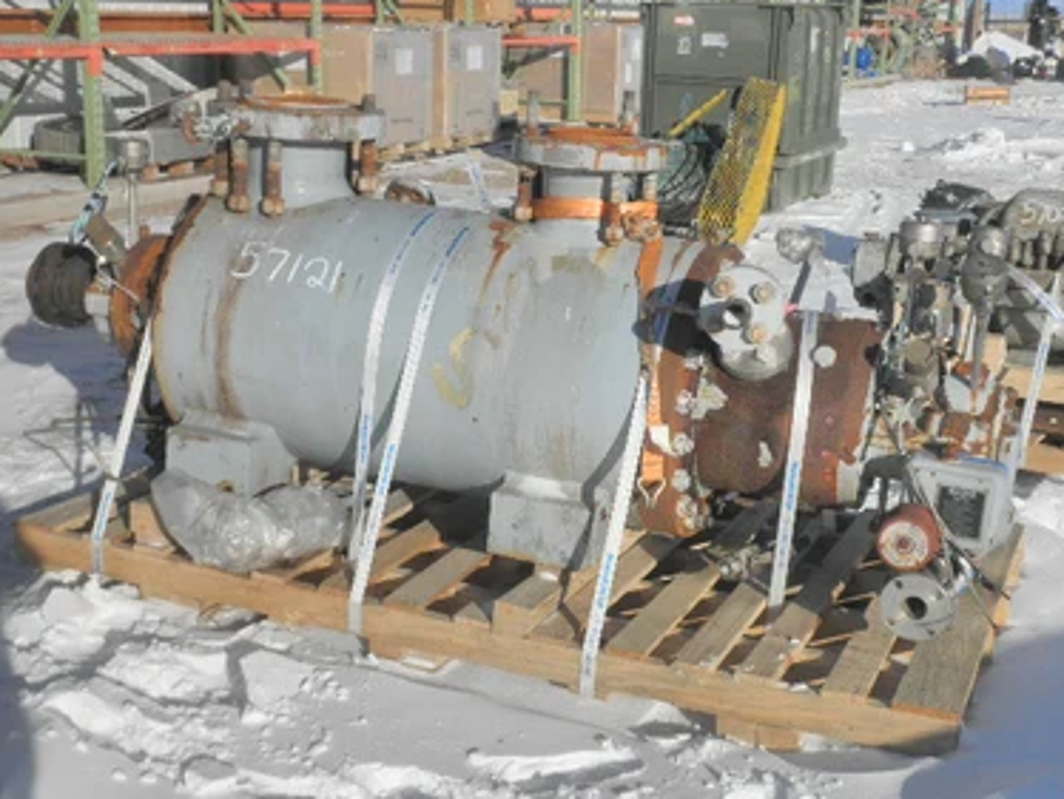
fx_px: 1446
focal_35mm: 47
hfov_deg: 40.4
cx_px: 526
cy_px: 407
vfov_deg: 30.9
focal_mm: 7.9
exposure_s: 1/200
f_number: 9.6
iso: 64
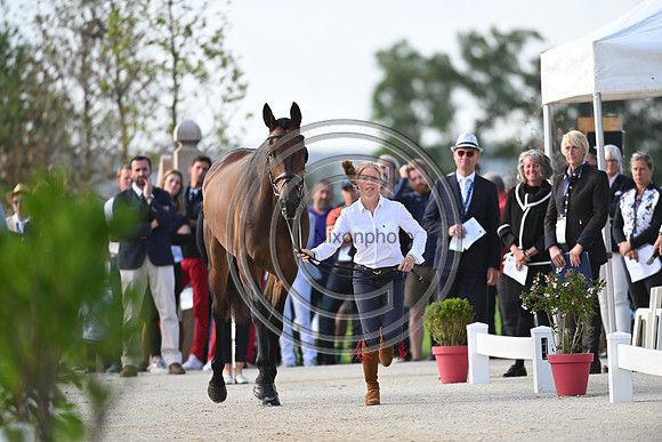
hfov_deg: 5.2
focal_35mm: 400
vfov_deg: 3.4
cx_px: 331
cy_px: 221
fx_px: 7357
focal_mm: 400
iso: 1100
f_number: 5
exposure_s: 1/1600
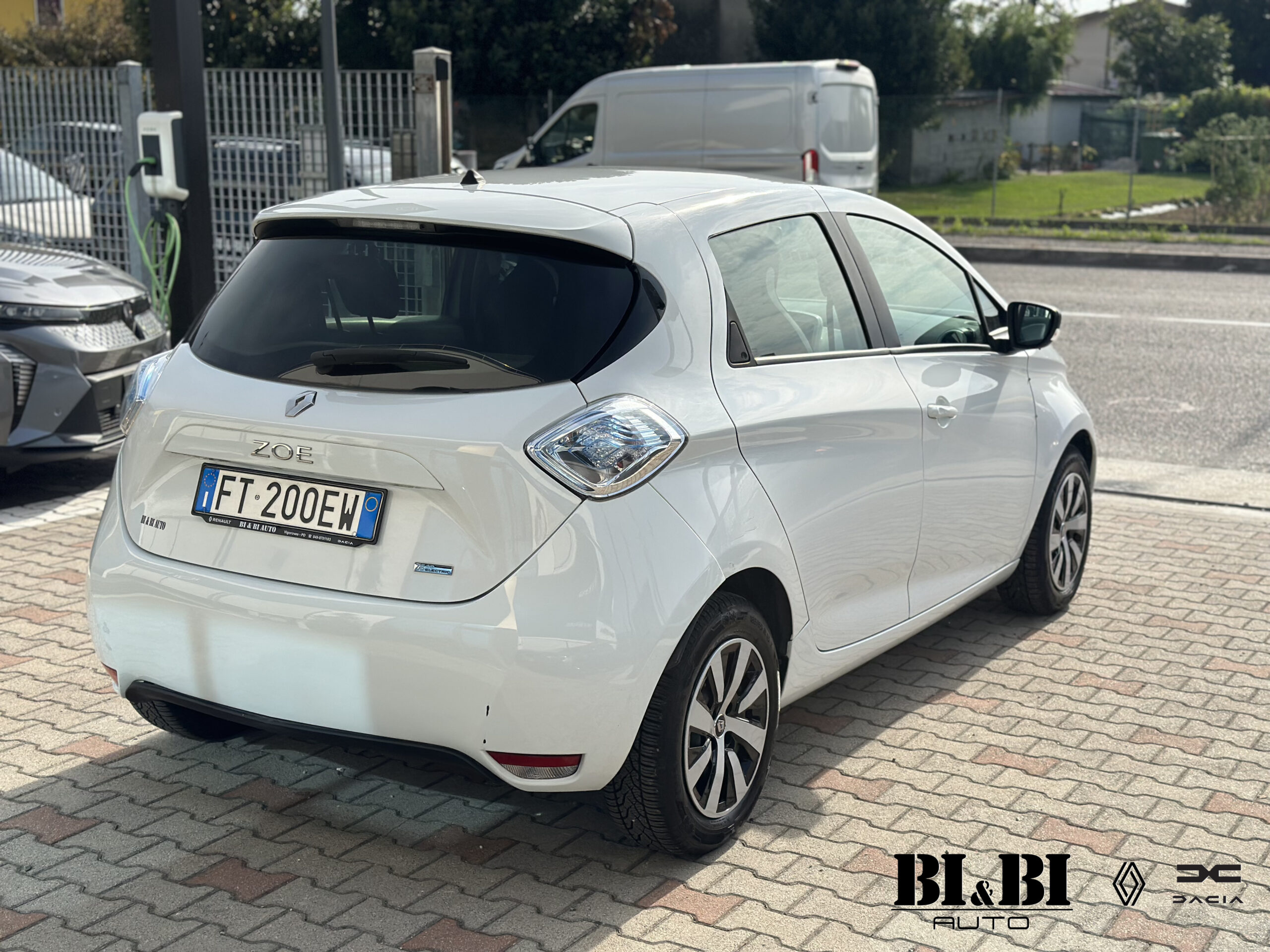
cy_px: 476
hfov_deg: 39.7
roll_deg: +0.8
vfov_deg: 30.3
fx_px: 1761
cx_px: 635
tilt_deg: -11.7
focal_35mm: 48
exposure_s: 1/7092
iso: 80
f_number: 1.78
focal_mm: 6.86
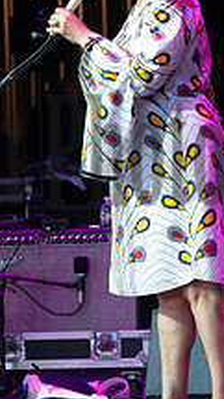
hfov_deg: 2.1
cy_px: 157
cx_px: 9
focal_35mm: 572
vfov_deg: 3.8
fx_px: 6059
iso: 3200
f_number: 5.6
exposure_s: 1/200
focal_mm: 175
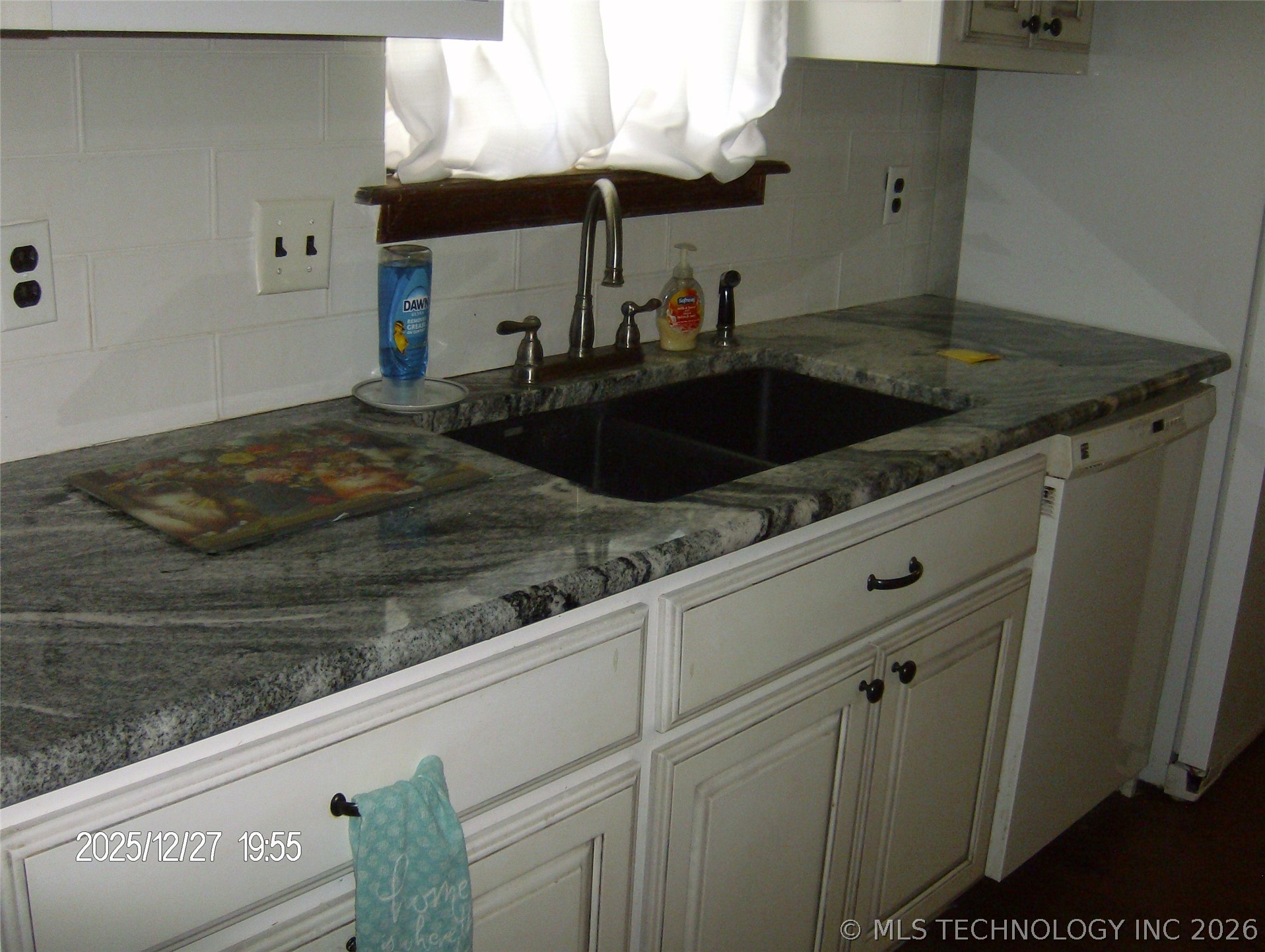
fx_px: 1317
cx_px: 632
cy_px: 476
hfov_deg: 51.3
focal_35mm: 36
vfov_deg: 39.7
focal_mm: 6
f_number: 2.8
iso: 200
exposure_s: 1/60
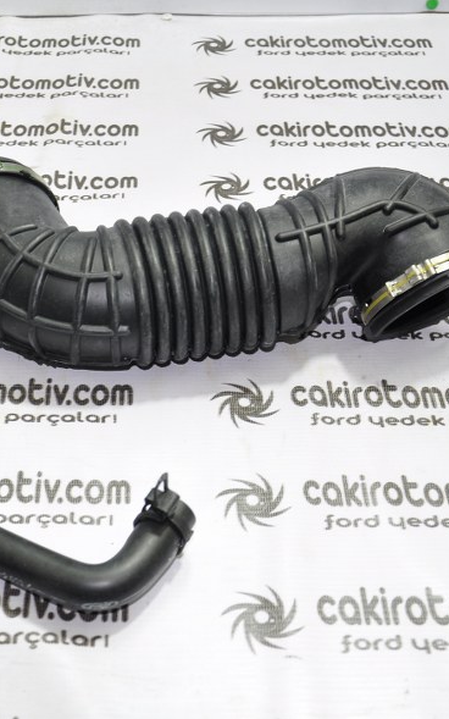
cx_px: 116
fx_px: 1097
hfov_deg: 22.9
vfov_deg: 36.3
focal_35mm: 56
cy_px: 355
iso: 200
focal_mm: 24
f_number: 4
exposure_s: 1/15
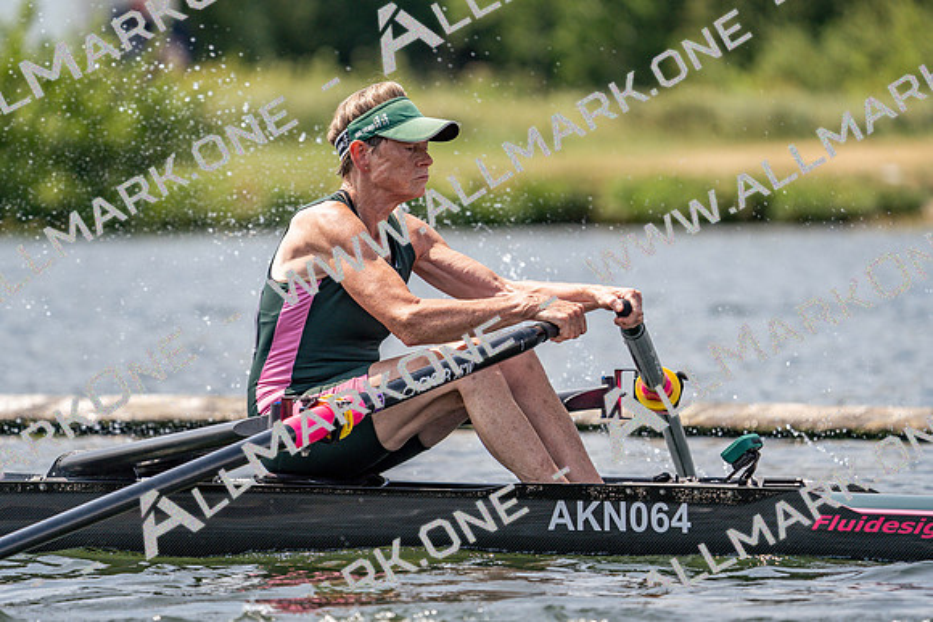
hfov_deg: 5.5
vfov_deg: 3.7
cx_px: 466
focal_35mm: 376
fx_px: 9746
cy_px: 311
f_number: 6.3
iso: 250
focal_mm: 376
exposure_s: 1/1600
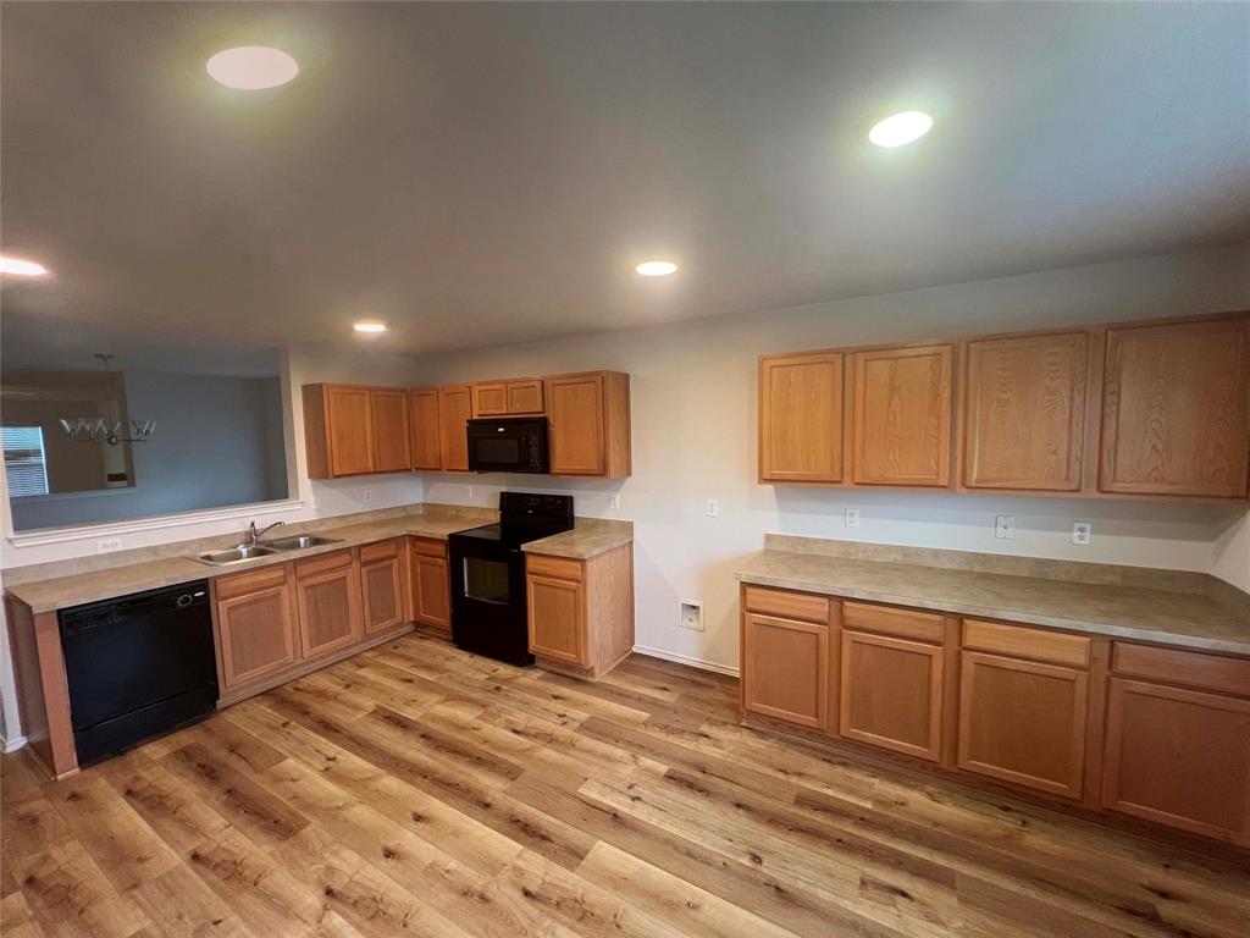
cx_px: 625
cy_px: 469
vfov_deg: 89.9
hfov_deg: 106.2
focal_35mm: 13
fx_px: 469
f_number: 1.8
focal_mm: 1.57
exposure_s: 1/60
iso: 200
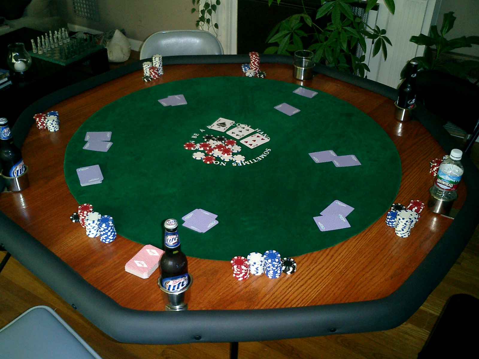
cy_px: 180
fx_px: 498
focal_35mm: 36
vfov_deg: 39.7
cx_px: 240
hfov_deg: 51.4
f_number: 3.2
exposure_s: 1/30
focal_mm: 7.5
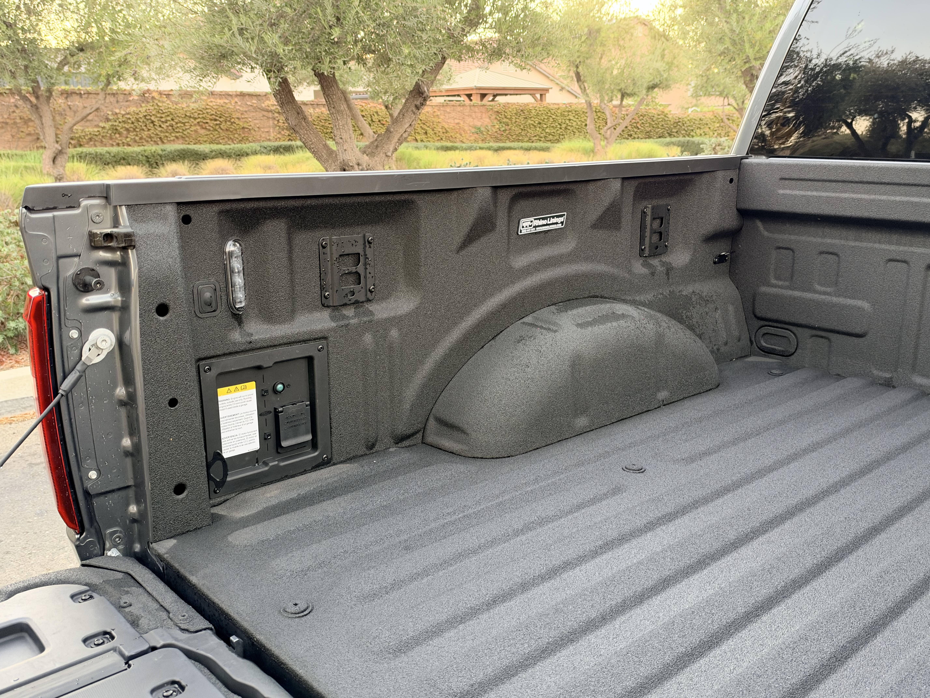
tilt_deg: -14.4
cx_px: 465
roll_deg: +1.6
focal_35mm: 31
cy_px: 349
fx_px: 833
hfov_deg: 58.4
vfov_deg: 45.4
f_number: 1.48
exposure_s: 1/60
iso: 500
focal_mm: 6.93
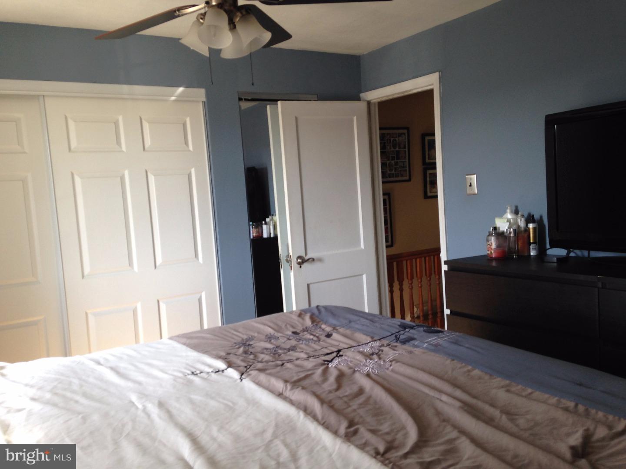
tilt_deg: -6.0
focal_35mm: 33
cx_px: 313
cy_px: 234
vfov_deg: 42.9
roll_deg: +4.4
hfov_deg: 55.4
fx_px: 597
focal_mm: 4.12
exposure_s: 1/24
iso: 50
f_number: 2.4
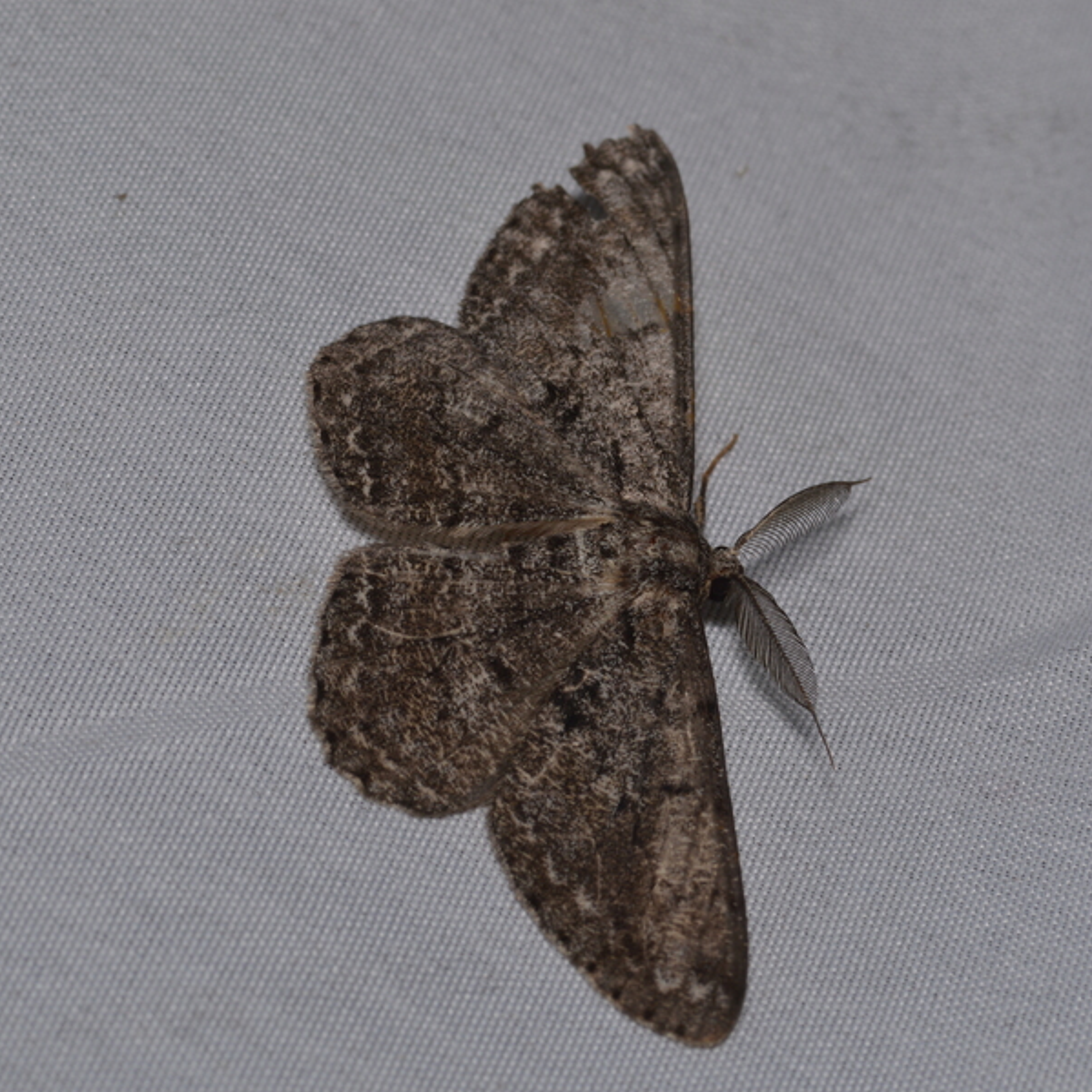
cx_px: 678
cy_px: 578
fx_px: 7662
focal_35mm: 215
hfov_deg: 8.1
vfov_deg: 8.2
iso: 100
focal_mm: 105
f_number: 16
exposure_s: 1/60
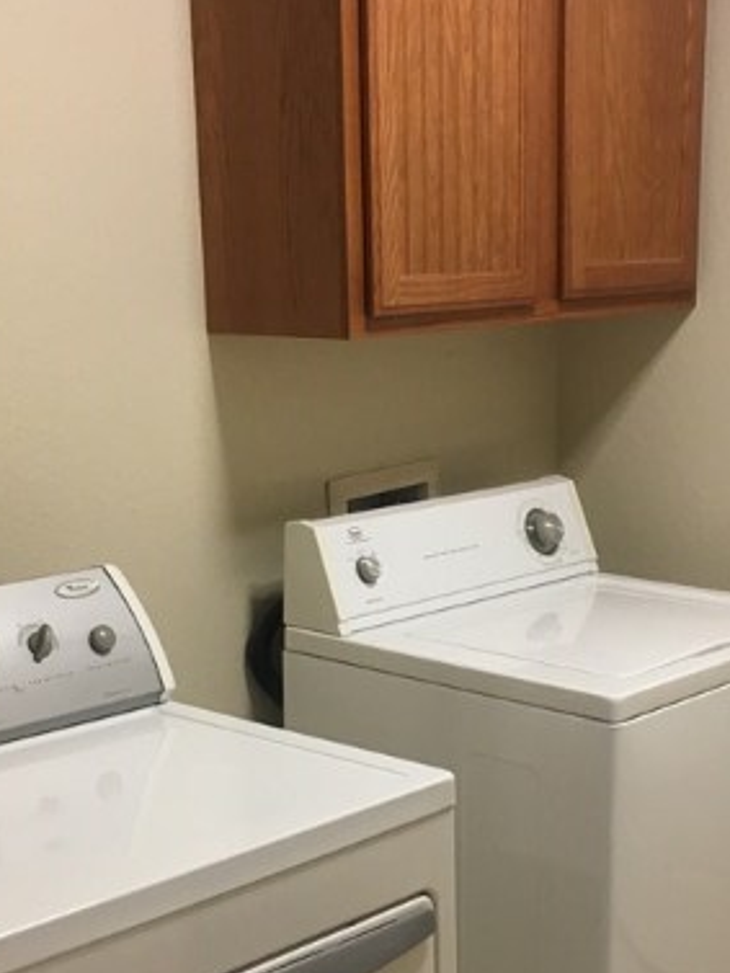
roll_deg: +1.4
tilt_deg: -13.8
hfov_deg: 24.8
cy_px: 671
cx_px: 379
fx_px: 1658
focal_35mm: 59
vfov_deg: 32.3
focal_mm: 4.15
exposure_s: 1/30
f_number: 2.2
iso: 64
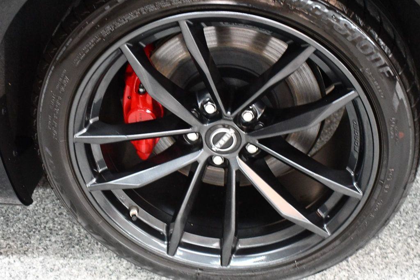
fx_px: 735
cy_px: 140
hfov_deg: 31.9
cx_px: 210
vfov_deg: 21.6
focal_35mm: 63
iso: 7200
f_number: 4.5
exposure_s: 1/60
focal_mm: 42
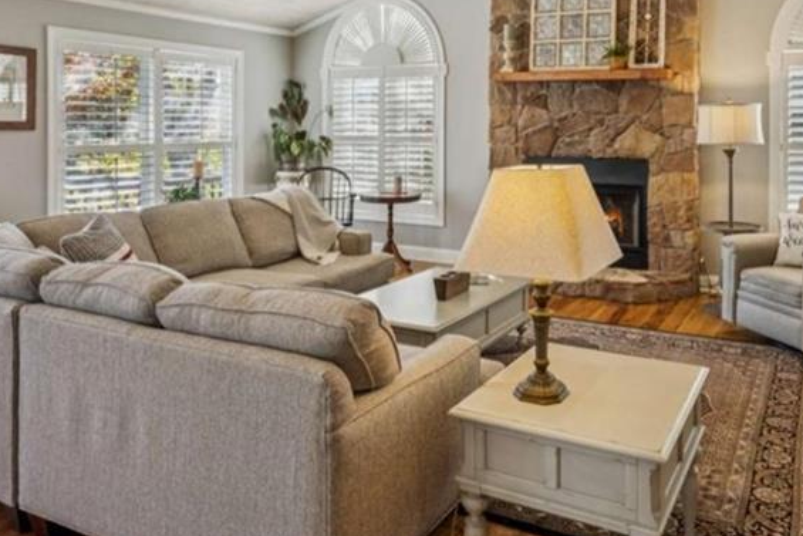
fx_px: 647
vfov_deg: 43.4
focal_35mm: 29
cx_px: 506
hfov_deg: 62.7
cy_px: 129
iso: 400
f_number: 5.6
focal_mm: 16
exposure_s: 1/50
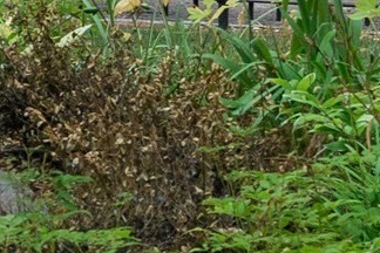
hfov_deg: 5.9
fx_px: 3473
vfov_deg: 4.1
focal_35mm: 329
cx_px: -622
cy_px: -402
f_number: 5
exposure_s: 1/200
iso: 200
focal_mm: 35
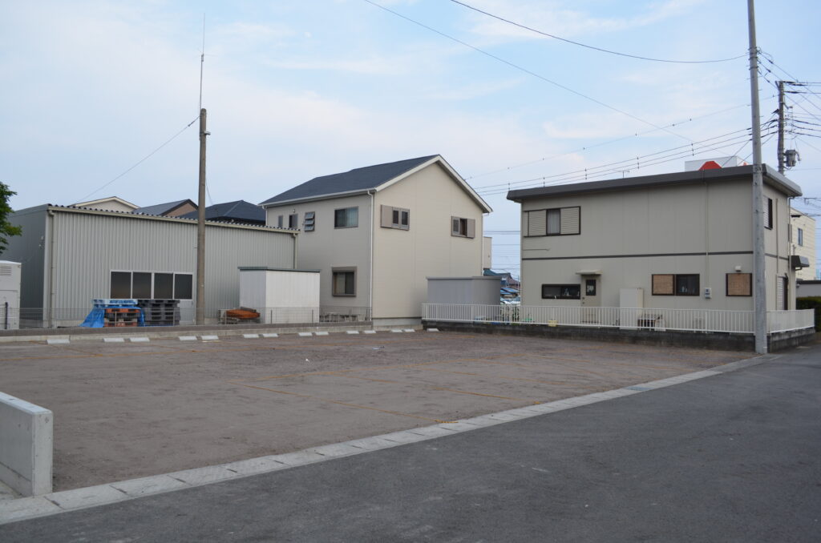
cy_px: 272
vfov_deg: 47.7
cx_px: 410
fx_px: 614
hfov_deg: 67.5
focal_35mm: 27
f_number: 6.3
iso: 200
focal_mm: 18
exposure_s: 1/200
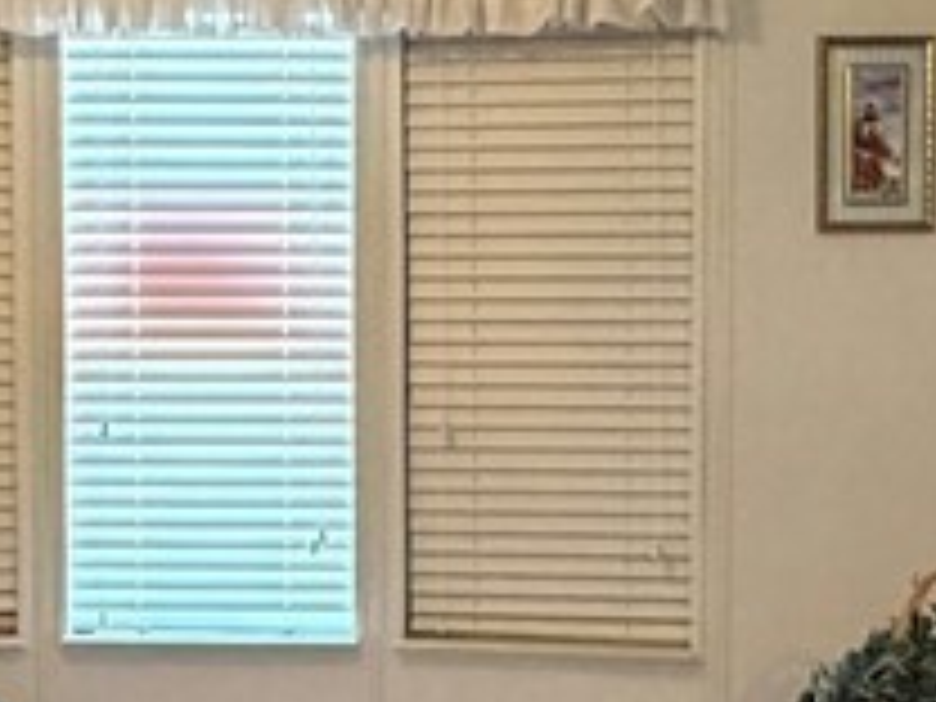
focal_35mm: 69
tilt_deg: -2.8
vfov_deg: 21.3
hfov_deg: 28.2
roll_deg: +1.1
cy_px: 387
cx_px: 459
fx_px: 1866
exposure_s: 1/60
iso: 320
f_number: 2.2
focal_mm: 2.22
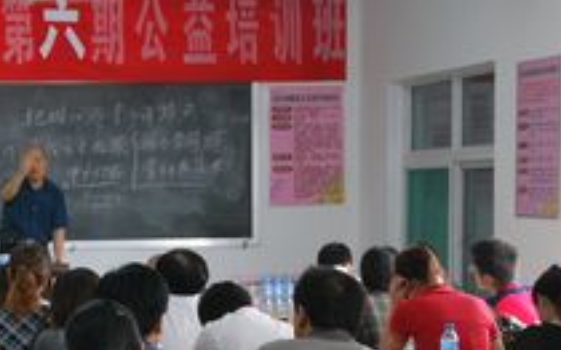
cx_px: 35
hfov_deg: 19.4
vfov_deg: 12.4
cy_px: 315
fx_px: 1604
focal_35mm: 105
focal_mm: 36
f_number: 5.3
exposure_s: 1/20
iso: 400
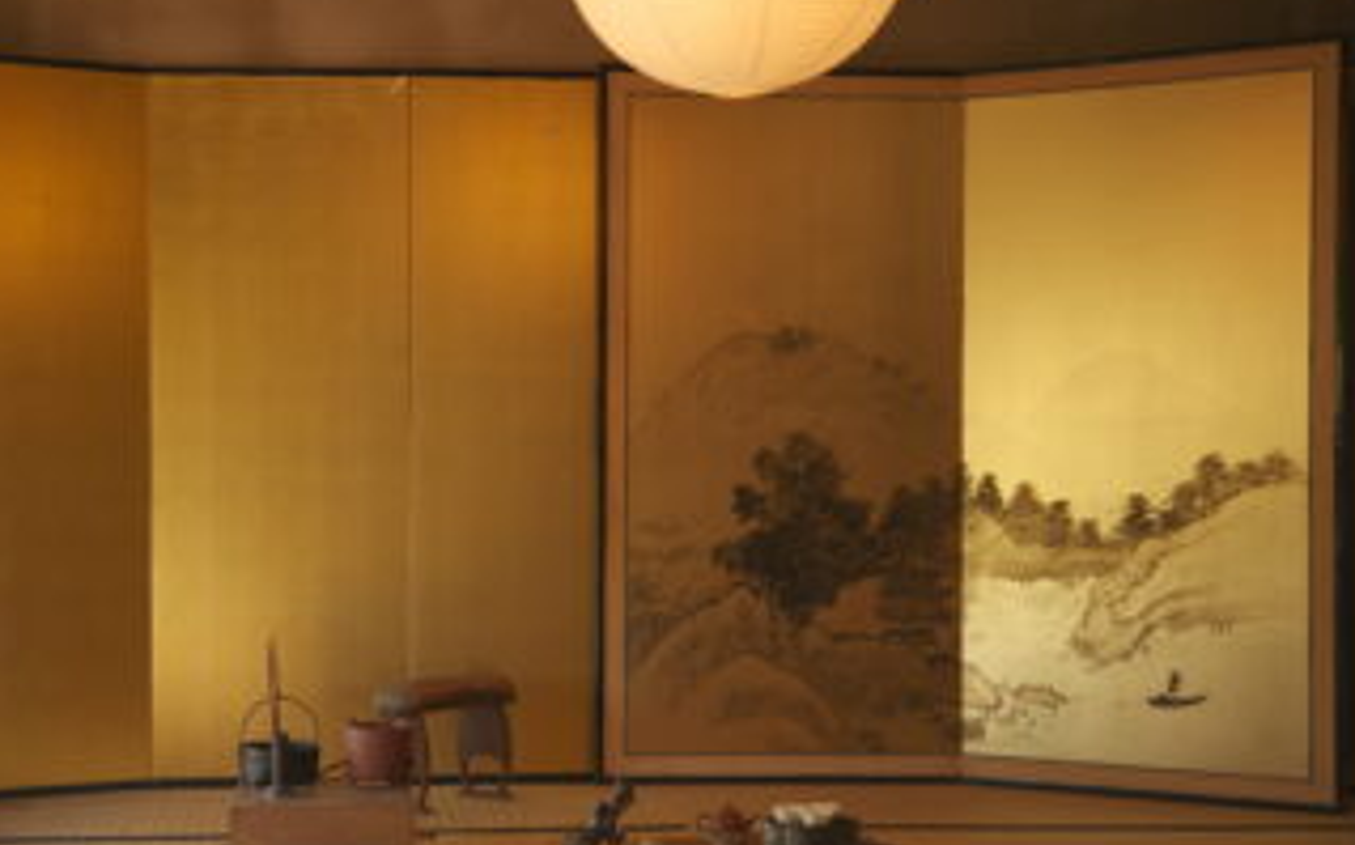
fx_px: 2362
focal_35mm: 64
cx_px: 527
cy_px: 469
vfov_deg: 20.3
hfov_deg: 31.9
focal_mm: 33
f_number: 1.4
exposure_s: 1/250
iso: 200
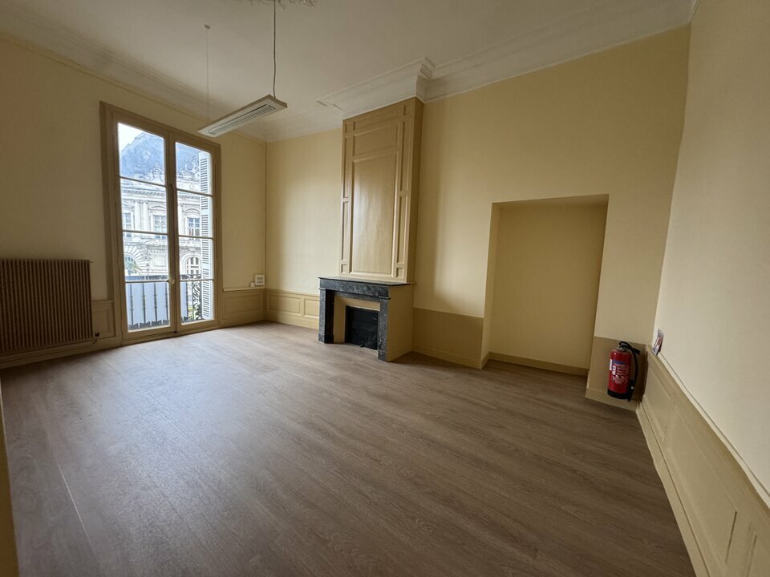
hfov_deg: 102.1
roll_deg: -2.0
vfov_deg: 85.7
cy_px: 288
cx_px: 385
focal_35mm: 14
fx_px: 311
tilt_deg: -5.9
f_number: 2.2
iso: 320
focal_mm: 2.22
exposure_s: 1/60
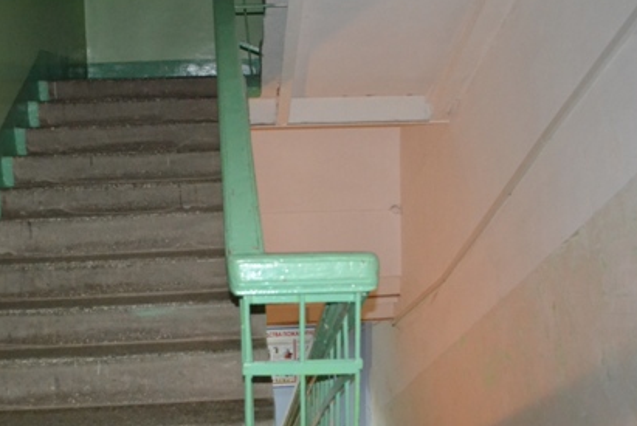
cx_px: 313
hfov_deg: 46.4
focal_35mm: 42
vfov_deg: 32.0
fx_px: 744
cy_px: 215
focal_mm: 18
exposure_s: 1/60
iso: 3200
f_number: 3.5
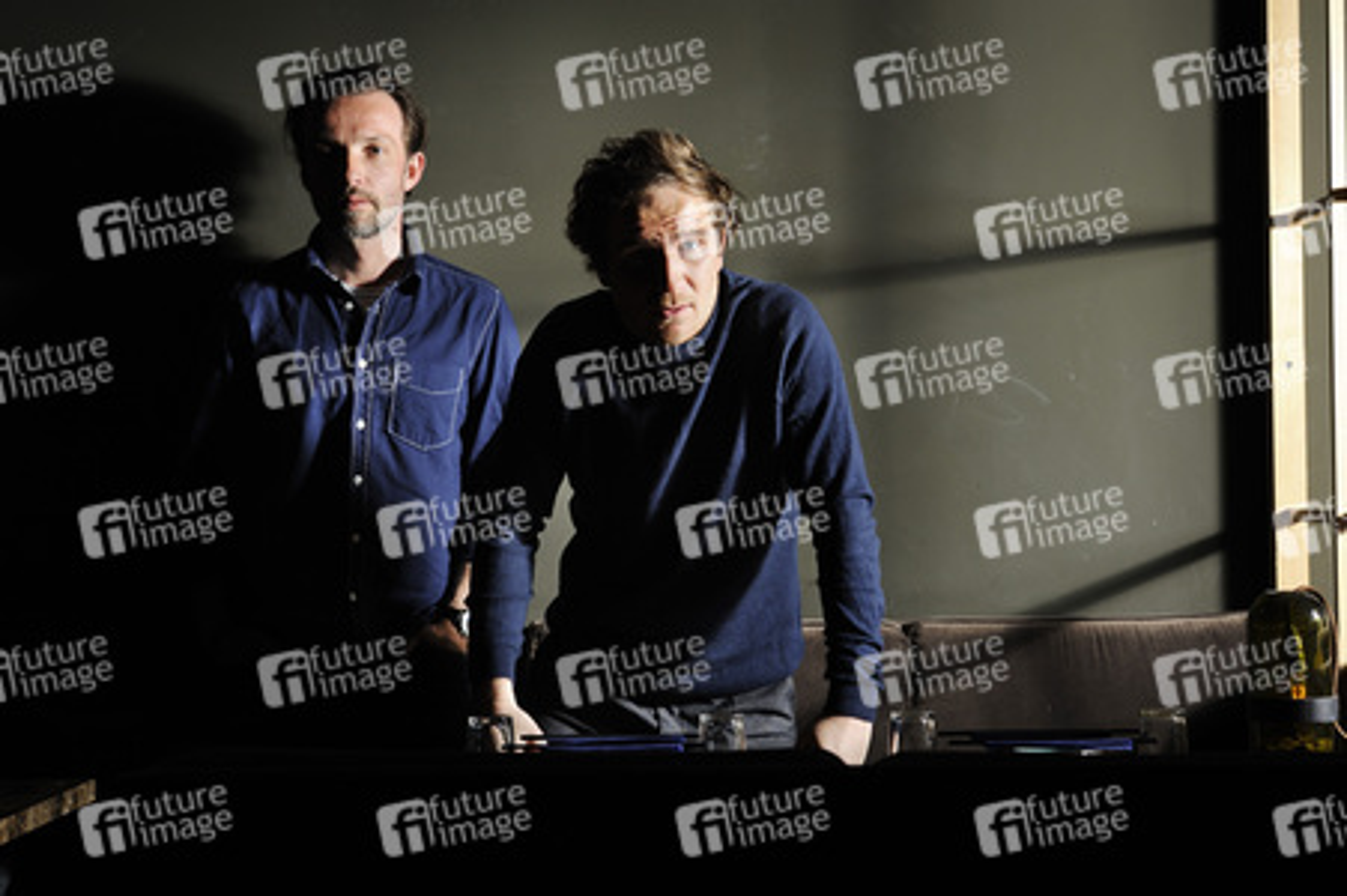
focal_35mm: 70
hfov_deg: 28.9
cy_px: 448
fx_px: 2617
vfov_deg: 19.4
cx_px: 674
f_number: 6.3
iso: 400
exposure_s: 1/60
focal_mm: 70
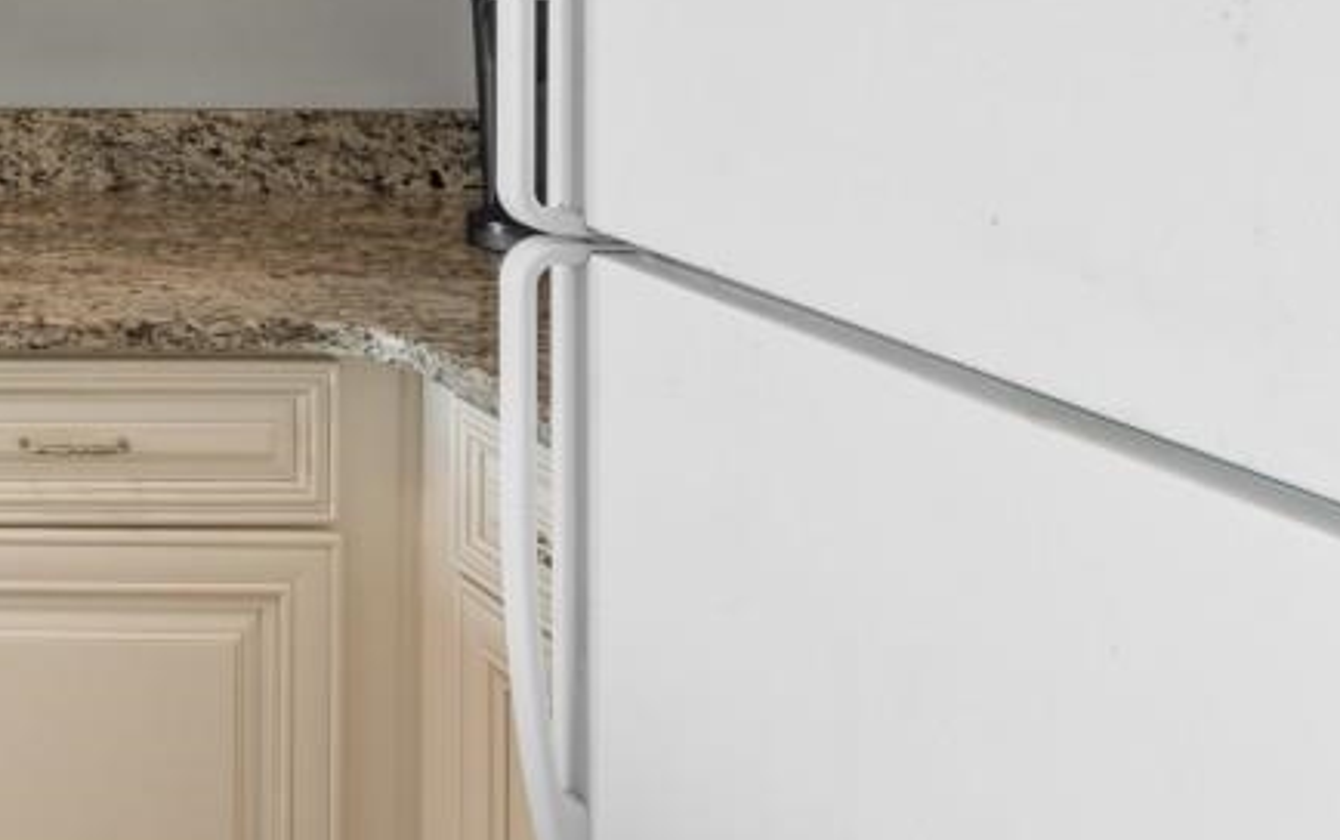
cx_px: -692
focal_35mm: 57
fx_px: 2083
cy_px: -232
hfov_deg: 25.9
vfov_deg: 20.9
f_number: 4.5
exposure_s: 1/4
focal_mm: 10
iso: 100
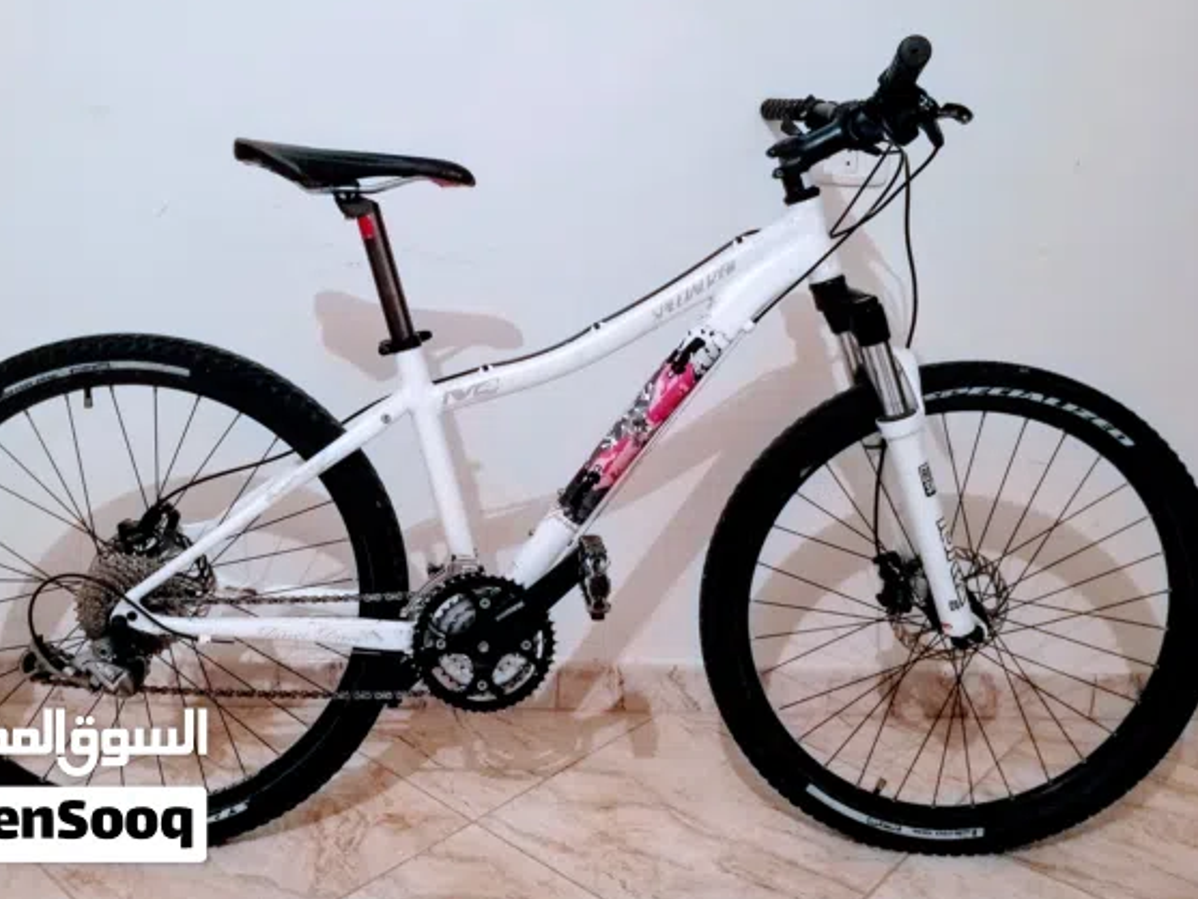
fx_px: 1073
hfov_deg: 58.2
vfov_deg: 45.4
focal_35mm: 31
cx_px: 531
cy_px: 398
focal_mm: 3.93
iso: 320
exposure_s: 1/25
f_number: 1.7
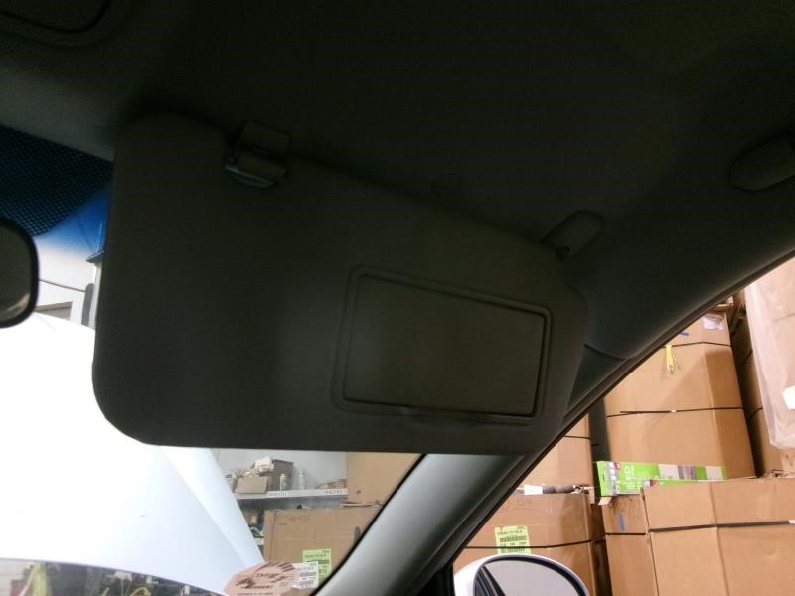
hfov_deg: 63.4
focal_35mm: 28
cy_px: 298
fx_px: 643
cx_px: 398
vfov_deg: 49.7
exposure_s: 1/17
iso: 759
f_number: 3.9
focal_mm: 5.1
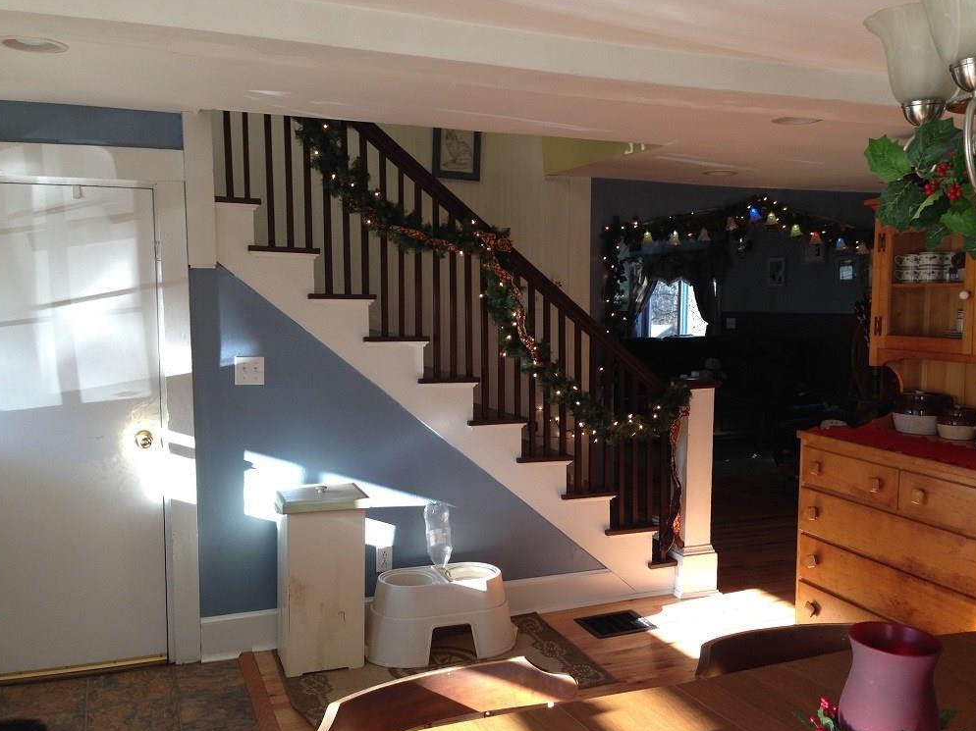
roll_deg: -0.5
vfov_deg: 41.8
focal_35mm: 34
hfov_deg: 54.0
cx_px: 495
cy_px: 373
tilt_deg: -6.0
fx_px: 958
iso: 50
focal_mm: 4.12
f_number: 2.4
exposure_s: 1/40
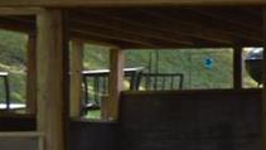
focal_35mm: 262
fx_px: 1849
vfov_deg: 4.6
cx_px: 888
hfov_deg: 7.1
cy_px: 47
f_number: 5.6
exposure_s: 1/125
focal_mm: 22
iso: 250
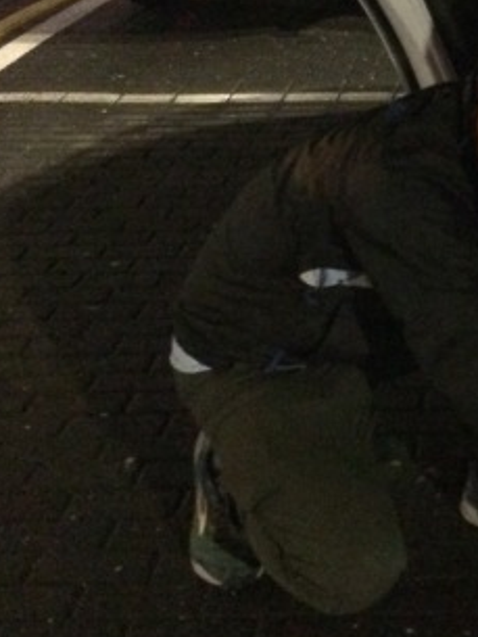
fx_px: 1490
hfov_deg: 17.5
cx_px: 557
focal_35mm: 81
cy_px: 181
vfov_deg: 23.9
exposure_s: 1/15
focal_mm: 4.15
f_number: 2.2
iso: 1250
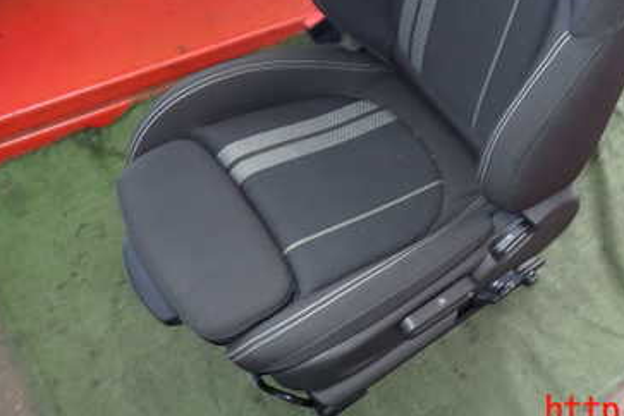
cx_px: 418
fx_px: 745
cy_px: 46
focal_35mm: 43
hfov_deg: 44.7
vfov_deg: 29.9
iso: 200
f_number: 2
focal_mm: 4.5
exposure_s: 1/40
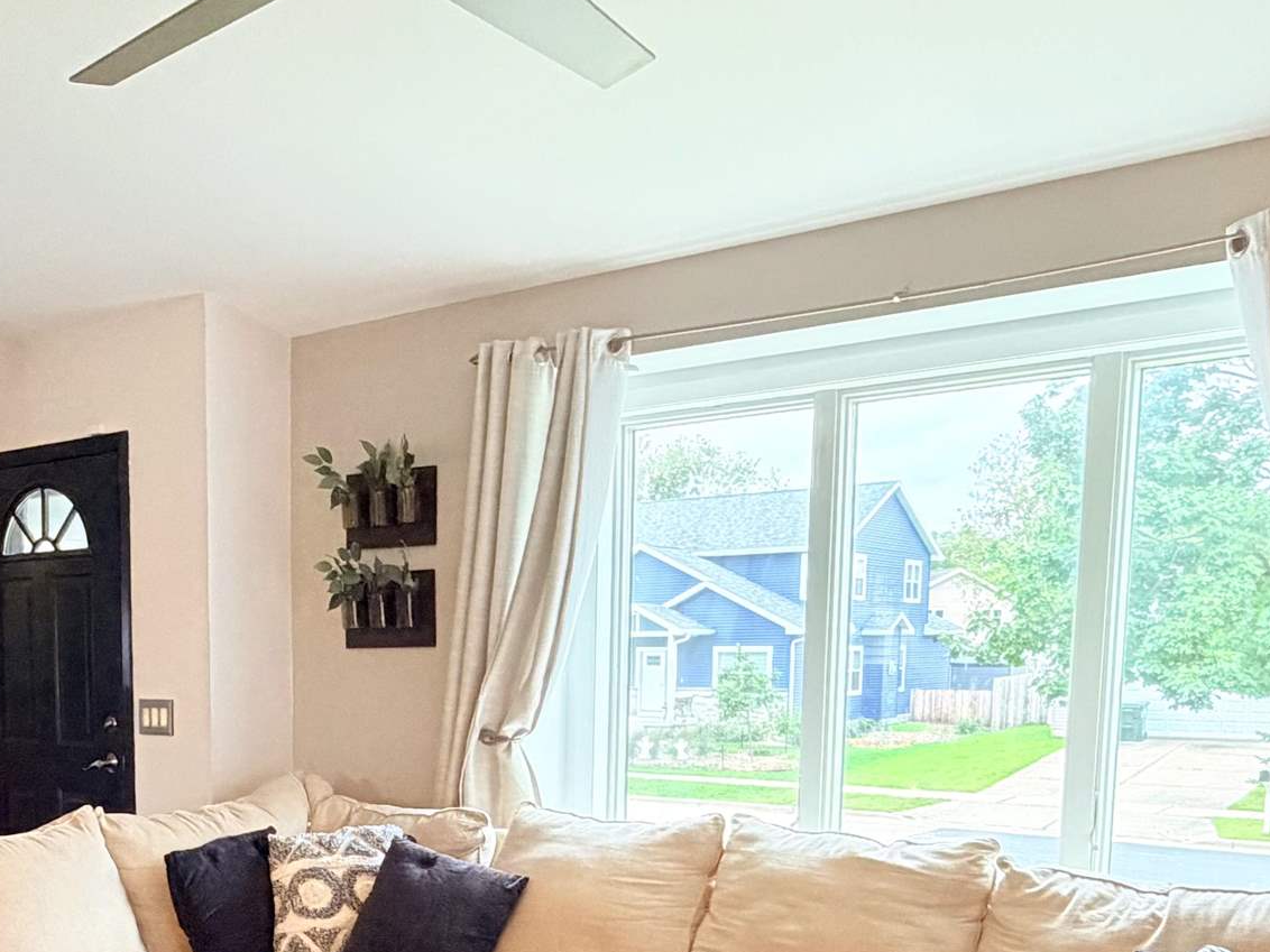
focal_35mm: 38
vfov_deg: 35.8
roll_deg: +0.0
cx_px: 305
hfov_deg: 47.0
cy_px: 825
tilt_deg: -7.5
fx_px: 1394
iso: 400
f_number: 2.2
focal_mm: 2.22
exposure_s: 1/60
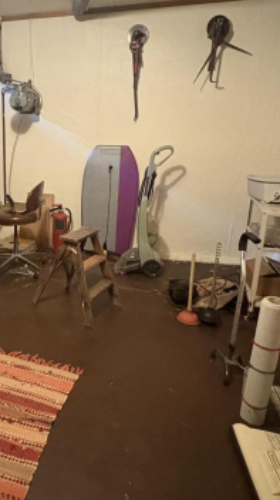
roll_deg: +1.1
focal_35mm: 29
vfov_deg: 65.9
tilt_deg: -14.8
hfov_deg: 37.3
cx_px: 24
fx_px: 383
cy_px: 224
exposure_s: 1/30
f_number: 2.2
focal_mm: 2.22
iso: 1000
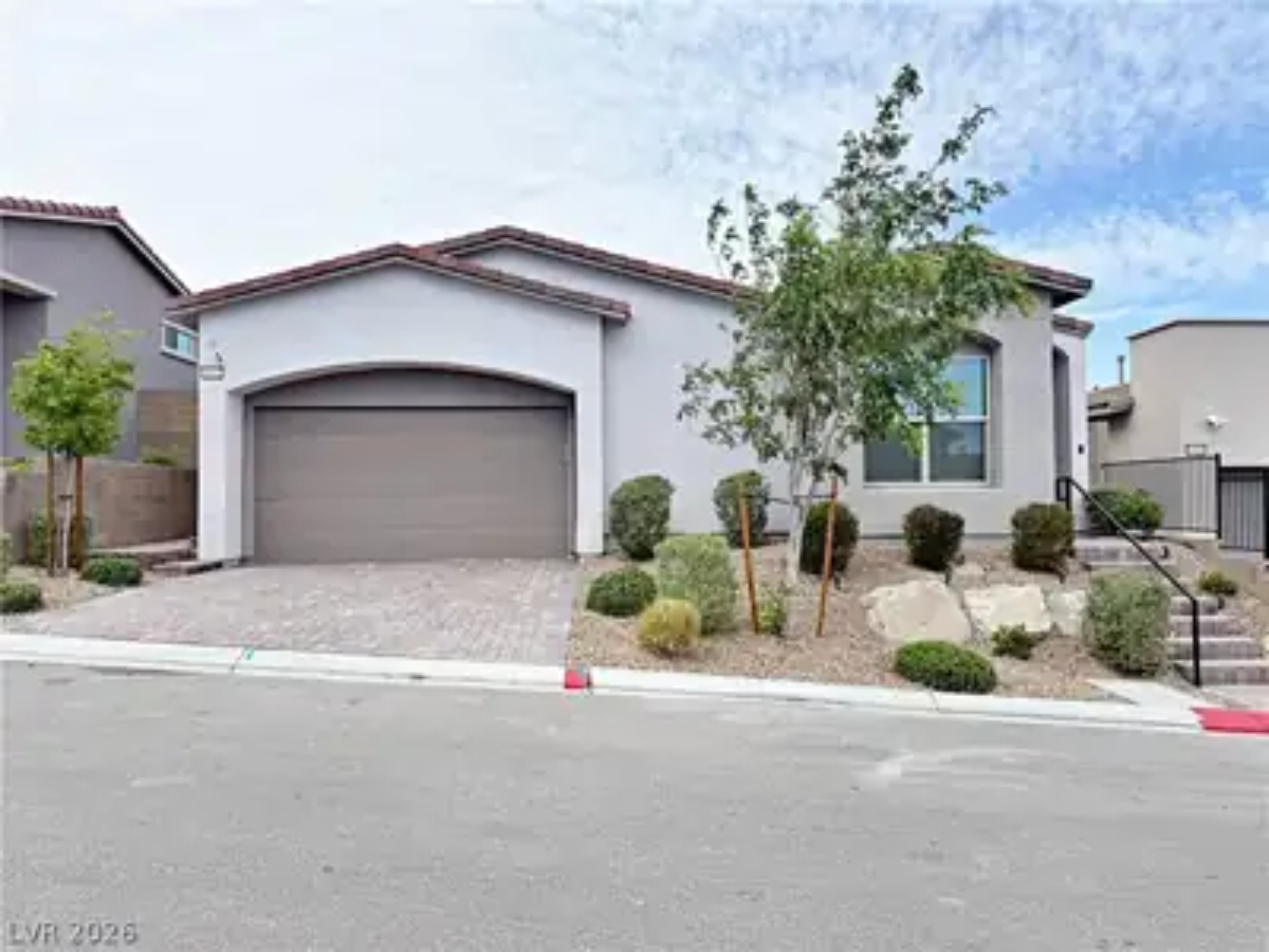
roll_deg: +0.6
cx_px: 634
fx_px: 880
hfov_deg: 71.6
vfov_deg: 56.8
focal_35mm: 24
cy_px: 476
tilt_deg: +1.6
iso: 80
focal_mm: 6.76
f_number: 1.78
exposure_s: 1/4167
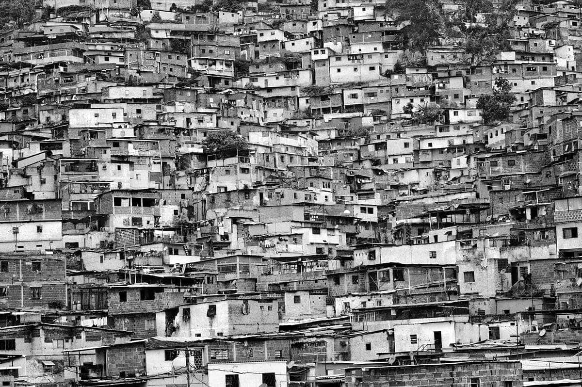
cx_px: 291
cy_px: 194
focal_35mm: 105
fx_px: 1696
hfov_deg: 19.5
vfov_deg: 13.0
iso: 2000
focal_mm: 105
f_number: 13
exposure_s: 1/1000
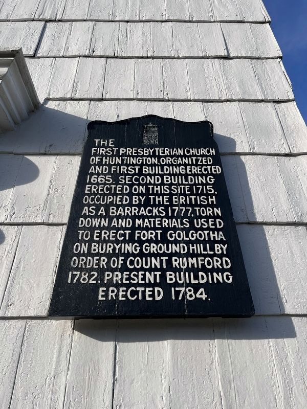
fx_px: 307
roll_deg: +0.9
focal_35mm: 26
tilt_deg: +31.8
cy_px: 204
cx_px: 154
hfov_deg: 53.1
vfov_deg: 67.3
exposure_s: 1/3745
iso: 50
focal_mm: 5.1
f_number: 1.6
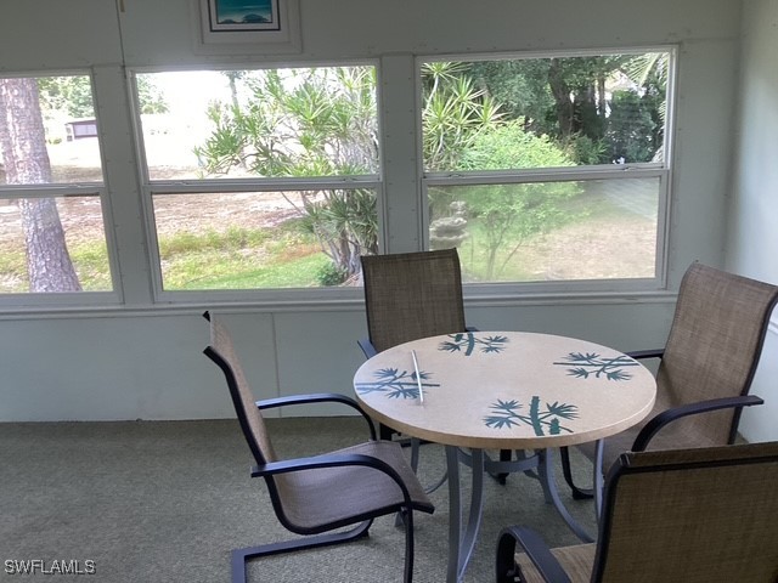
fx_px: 697
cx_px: 389
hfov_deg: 58.4
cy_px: 292
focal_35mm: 31
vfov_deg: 45.4
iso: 50
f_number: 2.4
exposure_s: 1/50
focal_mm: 3.3
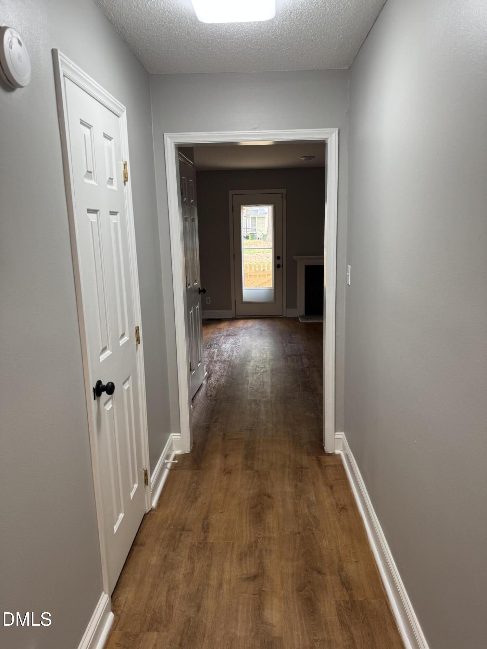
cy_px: 324
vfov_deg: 71.6
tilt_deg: -13.5
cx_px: 244
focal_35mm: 24
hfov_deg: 56.8
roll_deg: +3.9
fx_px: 450
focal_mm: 6.76
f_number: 1.78
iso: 125
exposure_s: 1/60
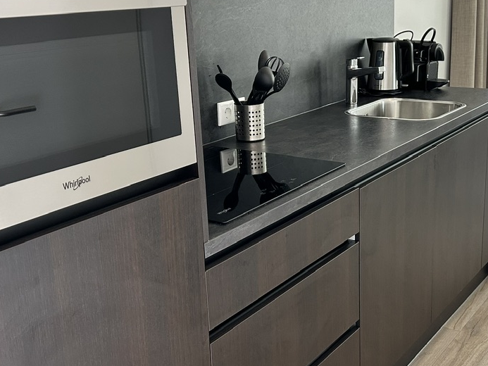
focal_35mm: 48
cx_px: 283
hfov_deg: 39.5
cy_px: 182
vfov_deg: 30.3
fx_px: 677
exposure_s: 1/115
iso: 125
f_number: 1.5
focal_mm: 5.7
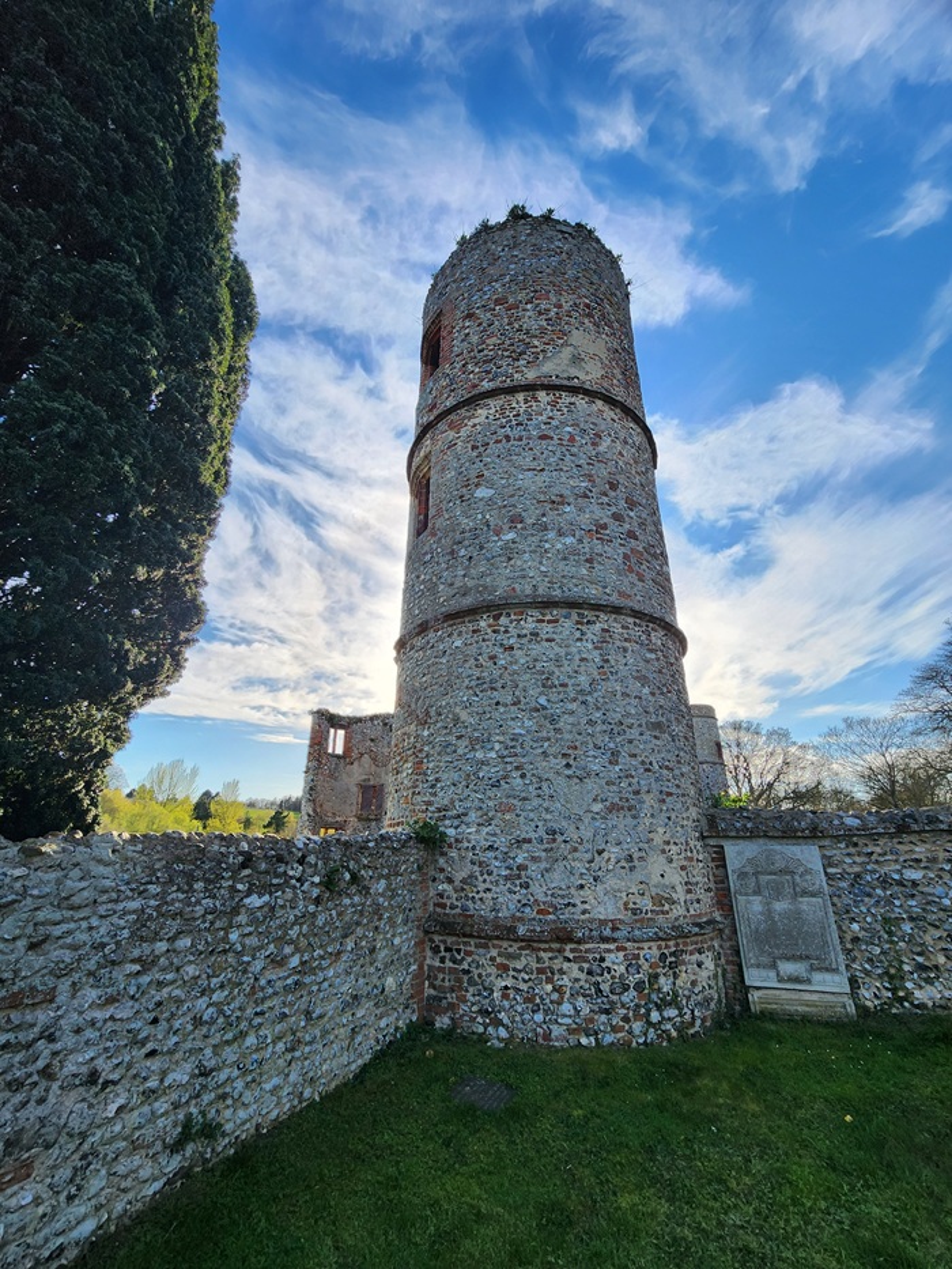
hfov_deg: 89.9
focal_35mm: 13
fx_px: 477
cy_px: 634
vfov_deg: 106.2
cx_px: 476
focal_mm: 2.2
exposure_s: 1/868
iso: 50
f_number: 2.2
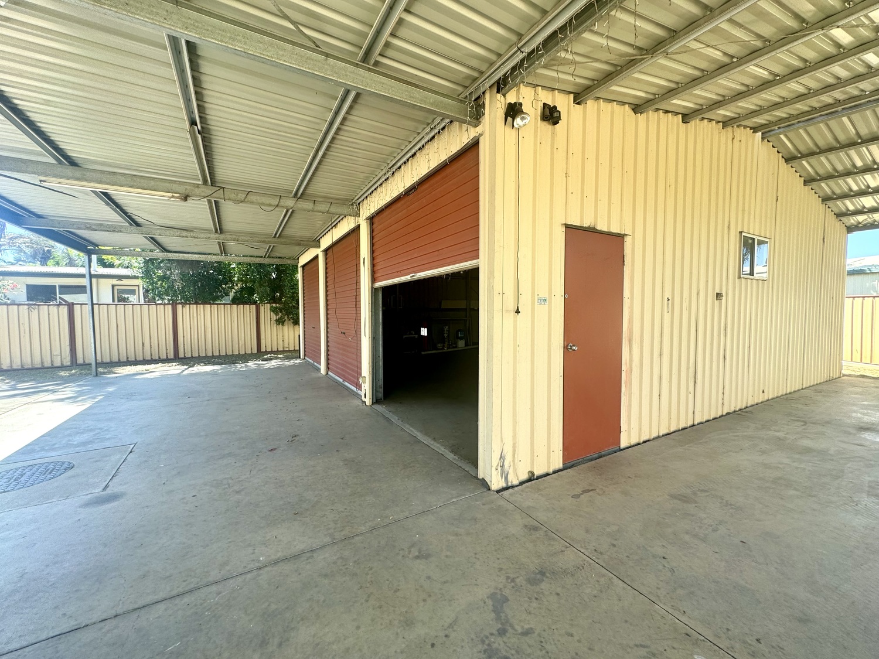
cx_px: 440
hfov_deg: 102.1
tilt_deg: -0.4
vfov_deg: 85.7
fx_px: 356
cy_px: 330
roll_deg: +0.0
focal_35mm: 14
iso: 40
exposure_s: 1/181
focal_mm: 2.22
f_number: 2.2
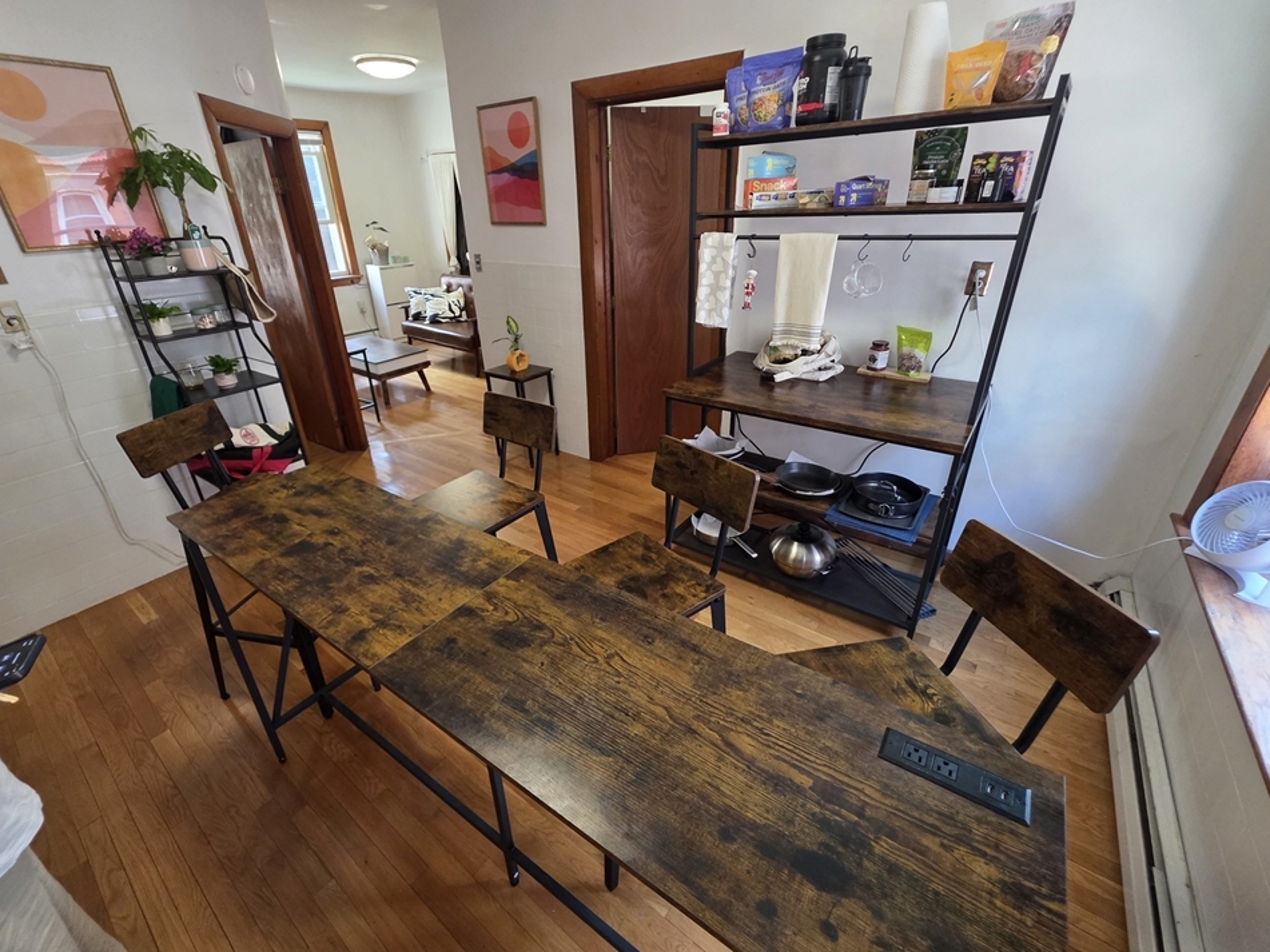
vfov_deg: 85.7
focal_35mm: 14
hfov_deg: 102.0
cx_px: 605
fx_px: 514
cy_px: 470
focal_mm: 2.2
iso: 320
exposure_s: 1/60
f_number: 1.9
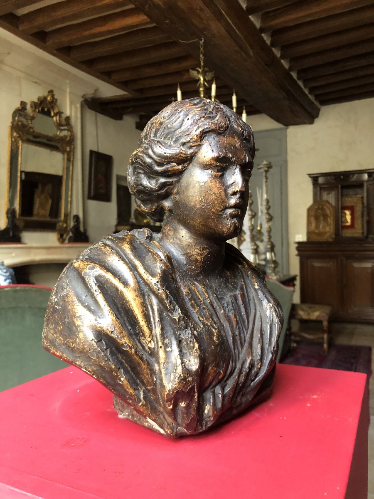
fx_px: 403
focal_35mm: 28
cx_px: 187
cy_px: 250
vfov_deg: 63.4
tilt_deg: -0.8
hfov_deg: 49.7
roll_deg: +1.5
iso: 80
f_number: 1.8
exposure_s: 1/15
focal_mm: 4
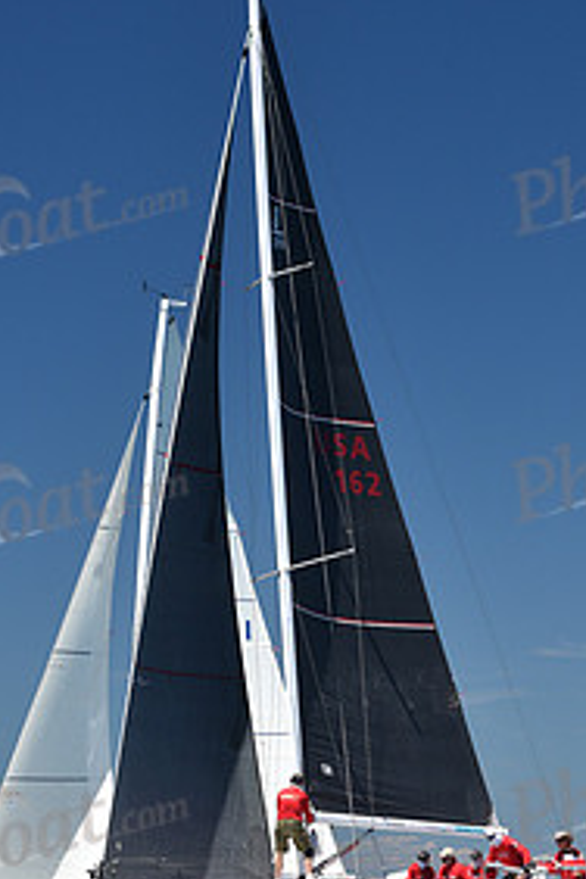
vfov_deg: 14.2
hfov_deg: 9.5
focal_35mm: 144
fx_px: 3516
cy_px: 648
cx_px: 351
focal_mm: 70
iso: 250
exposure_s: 1/800
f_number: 4.5
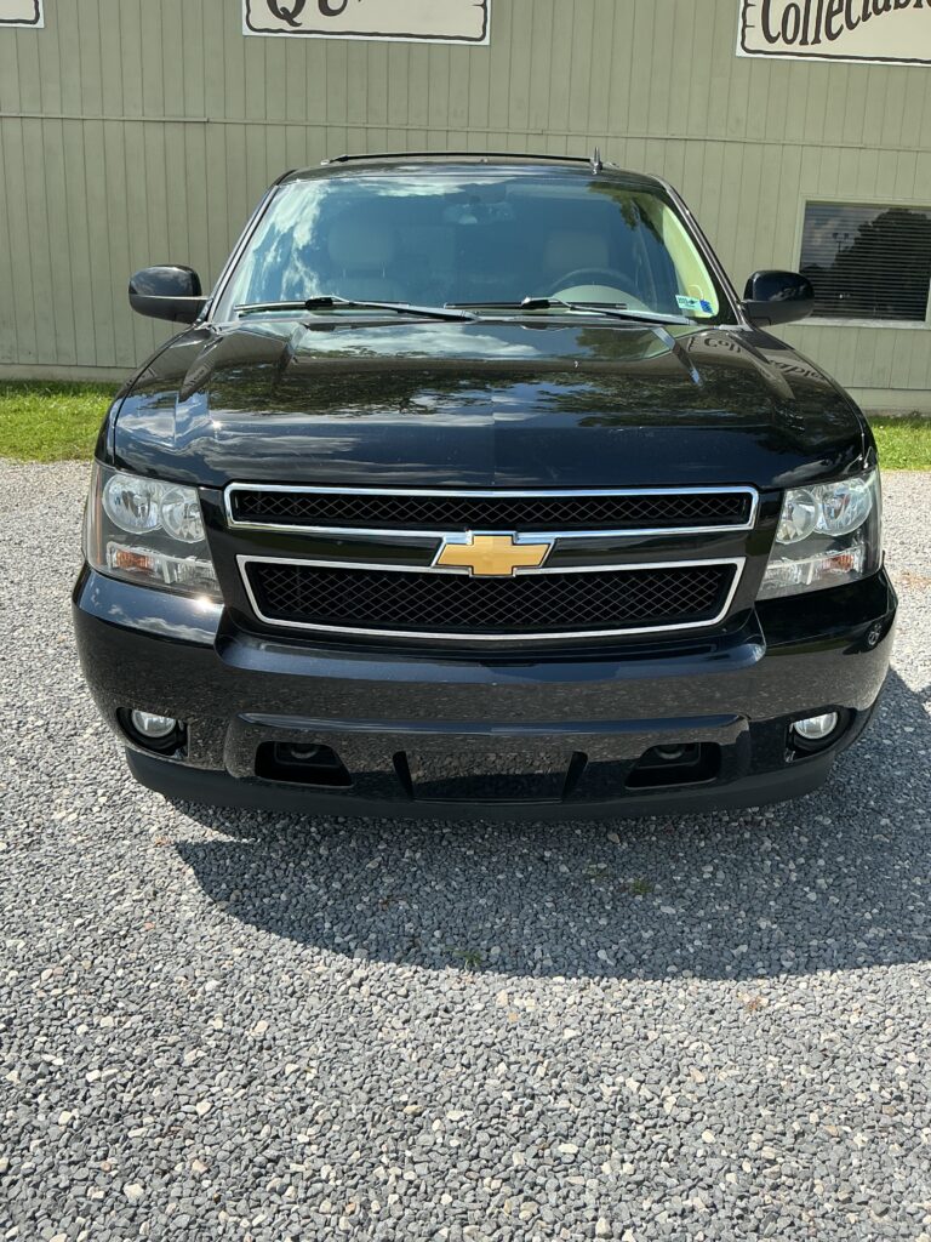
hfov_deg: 48.2
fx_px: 1040
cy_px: 621
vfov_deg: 61.7
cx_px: 466
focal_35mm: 29
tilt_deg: -15.0
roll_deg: -1.9
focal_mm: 3
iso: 25
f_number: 1.8
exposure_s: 1/929
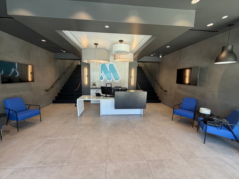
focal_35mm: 14
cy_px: 90
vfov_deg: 85.7
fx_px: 97
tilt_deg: -7.2
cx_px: 120
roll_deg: -1.4
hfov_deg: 102.1
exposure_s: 1/112
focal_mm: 2.22
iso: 200
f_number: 2.2
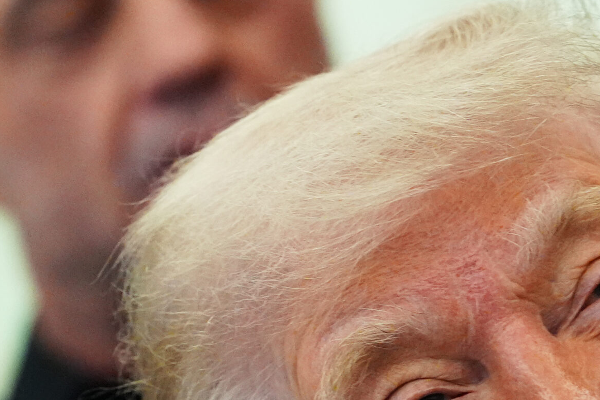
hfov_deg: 4.2
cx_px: 263
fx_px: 8267
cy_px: 352
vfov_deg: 2.8
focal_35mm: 496
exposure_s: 1/320
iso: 5000
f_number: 4
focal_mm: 150
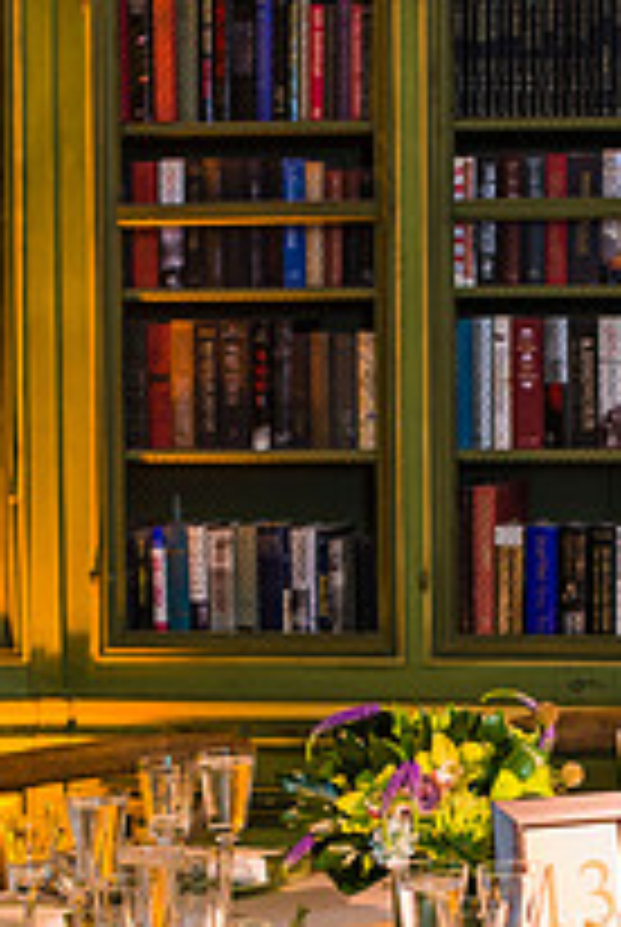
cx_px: 504
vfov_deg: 18.4
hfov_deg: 12.5
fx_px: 2811
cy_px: 832
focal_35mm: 109
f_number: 2.5
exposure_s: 1/60
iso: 800
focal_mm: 50
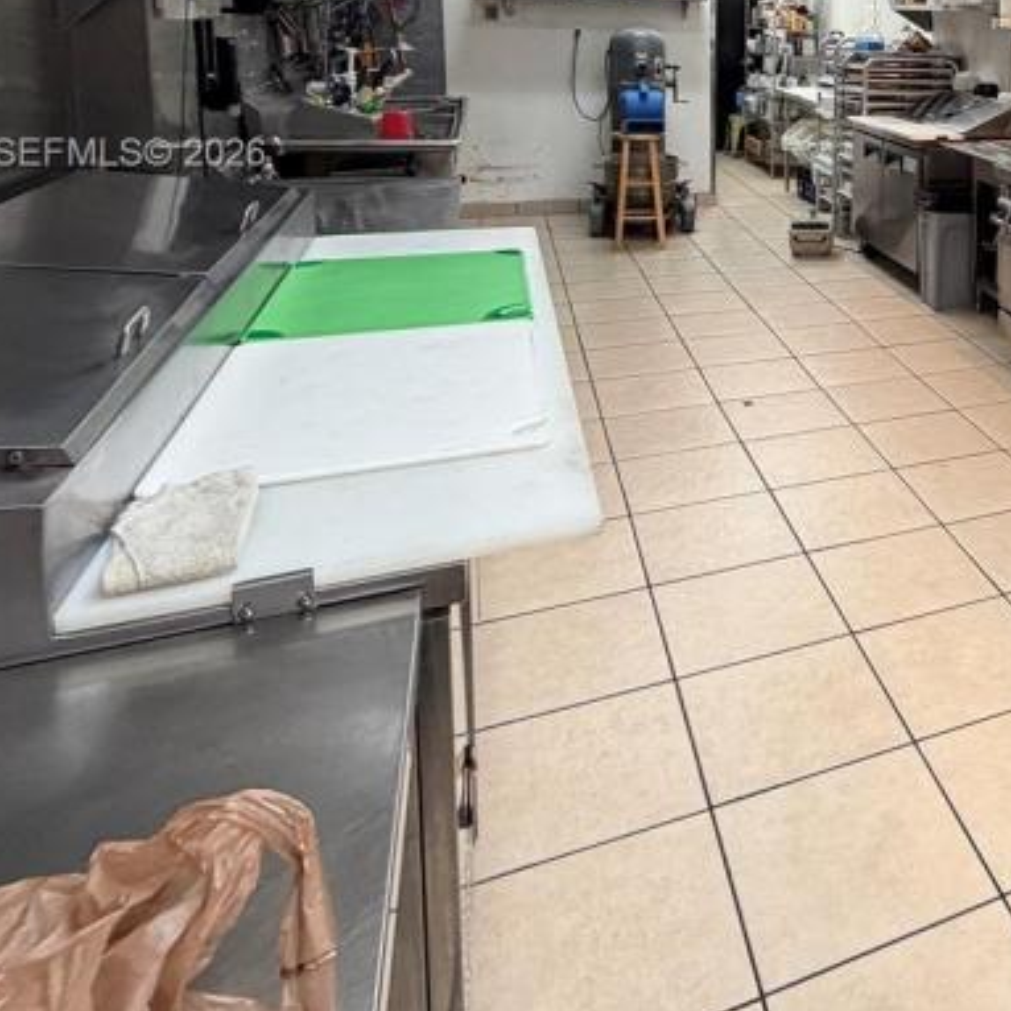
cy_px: 156
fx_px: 1024
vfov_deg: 48.5
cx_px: 1040
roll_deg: -2.4
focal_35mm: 31
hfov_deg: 43.8
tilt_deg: -6.9
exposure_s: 1/60
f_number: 2.2
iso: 320
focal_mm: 2.22
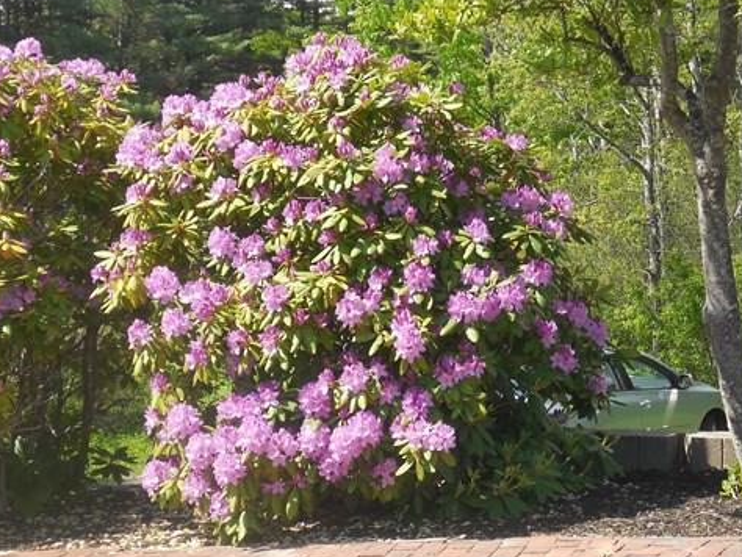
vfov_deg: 15.6
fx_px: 2037
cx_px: 560
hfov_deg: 20.5
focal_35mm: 95
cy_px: 225
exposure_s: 1/320
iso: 125
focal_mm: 7.8
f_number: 4.5
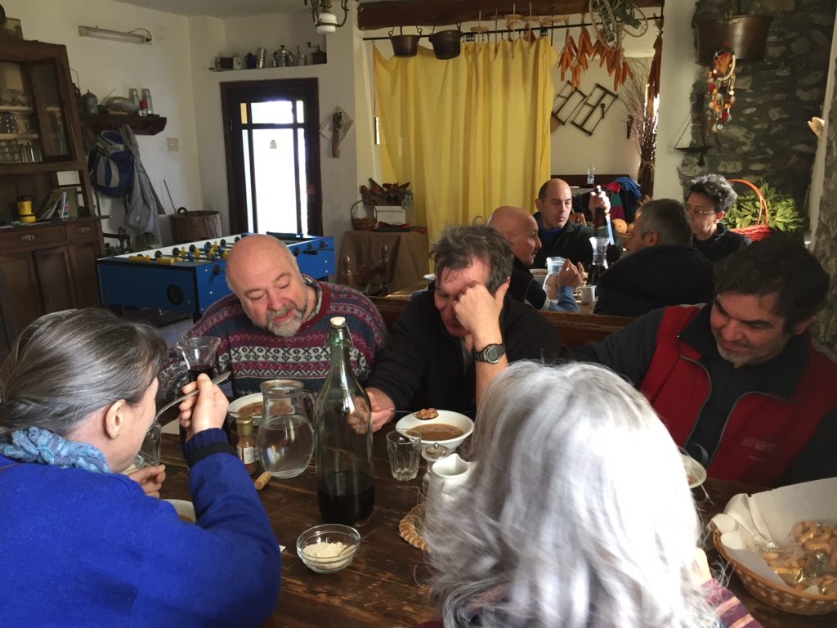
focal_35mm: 29
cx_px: 418
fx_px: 701
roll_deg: +0.6
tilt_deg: -12.3
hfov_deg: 61.7
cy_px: 314
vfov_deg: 48.2
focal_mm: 4.15
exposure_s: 1/33
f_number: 2.2
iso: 125
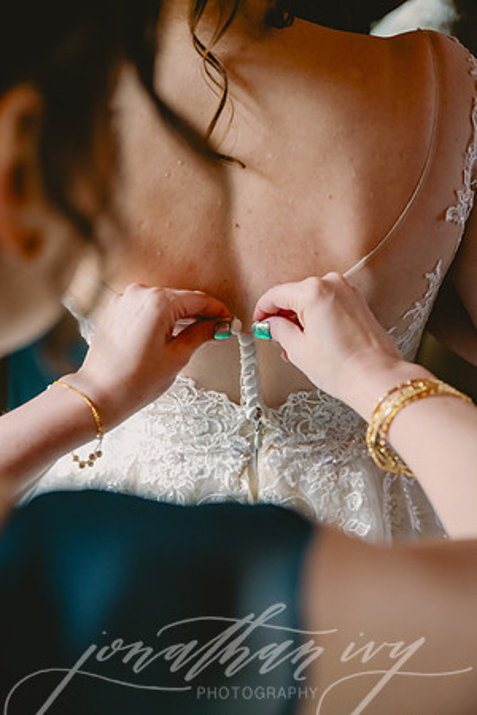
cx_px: 238
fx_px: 1014
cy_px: 358
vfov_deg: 38.9
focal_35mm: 51
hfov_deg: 26.5
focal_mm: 51
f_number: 3.5
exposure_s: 1/800
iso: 3200
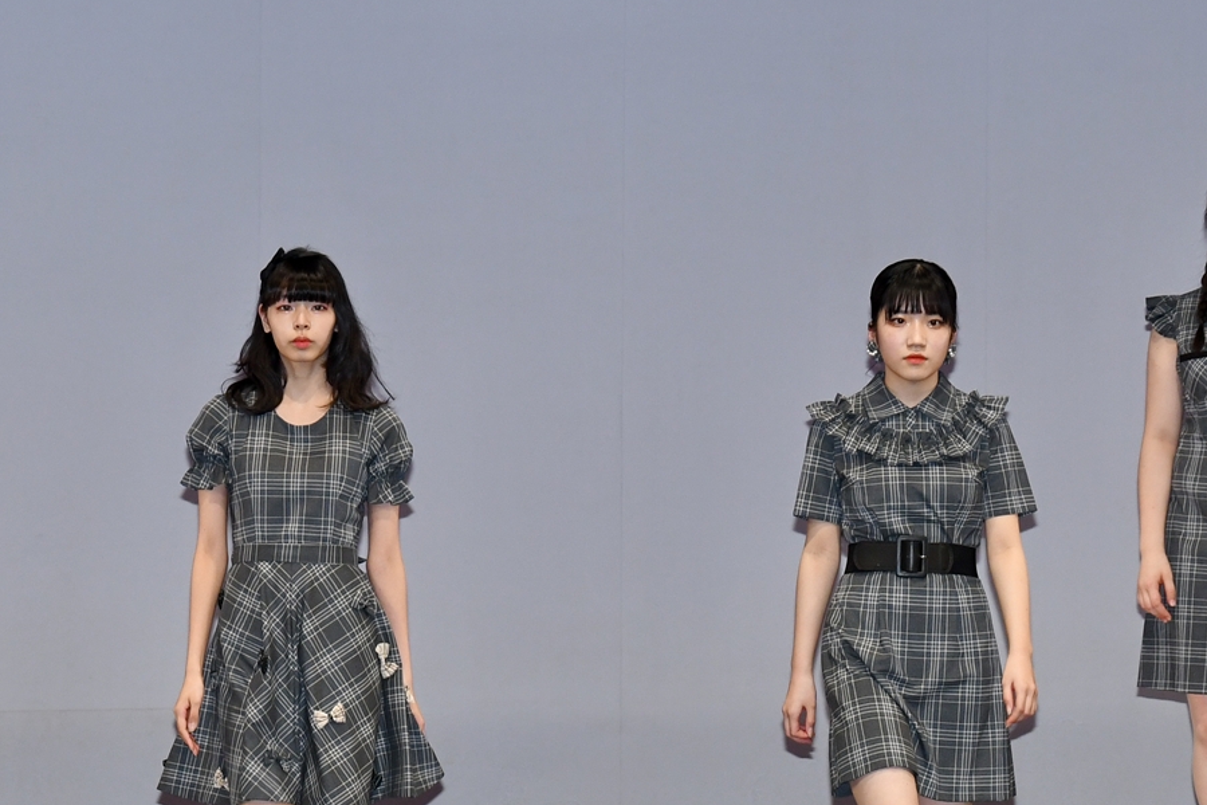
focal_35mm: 320
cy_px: 476
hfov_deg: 6.4
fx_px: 10728
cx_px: 491
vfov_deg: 4.3
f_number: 5.6
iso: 800
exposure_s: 1/250
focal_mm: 100
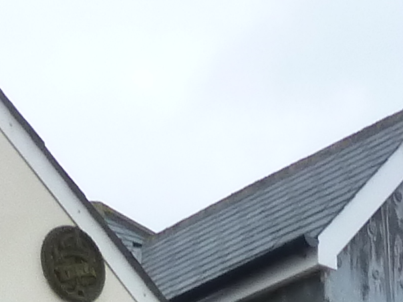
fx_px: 2002
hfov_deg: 11.5
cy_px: 949
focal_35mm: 172
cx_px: 125
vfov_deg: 7.5
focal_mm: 4.3
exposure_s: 1/125
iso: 160
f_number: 4
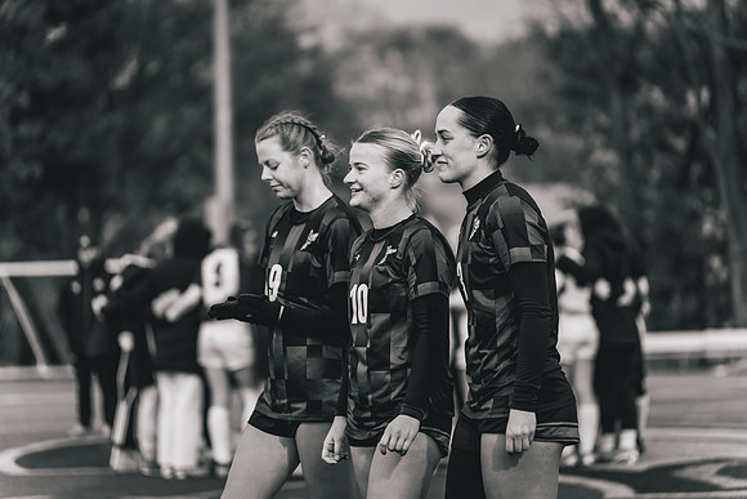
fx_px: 3113
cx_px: 374
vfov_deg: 9.2
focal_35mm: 150
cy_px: 250
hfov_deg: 13.7
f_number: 2.8
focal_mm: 150
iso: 800
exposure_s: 1/1600
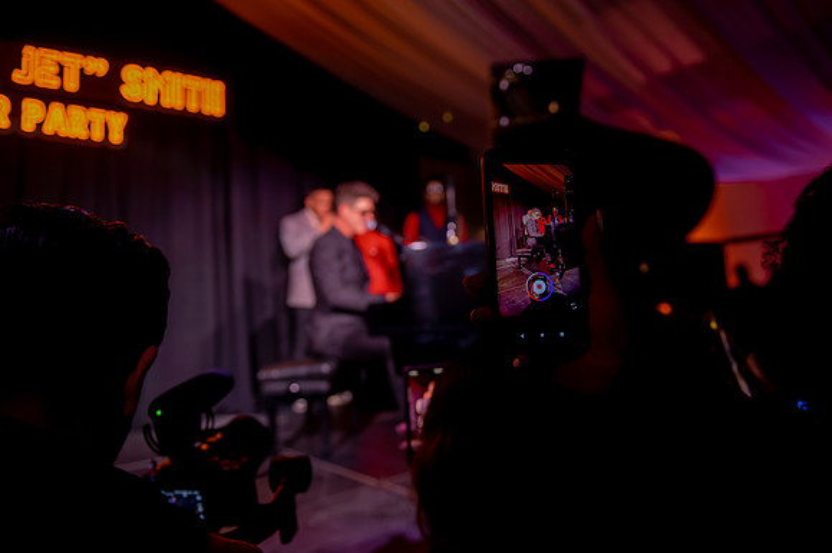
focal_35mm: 25
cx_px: 429
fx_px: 578
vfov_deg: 51.2
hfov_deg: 71.5
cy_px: 268
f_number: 2.8
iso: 1600
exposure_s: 1/125
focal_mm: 24
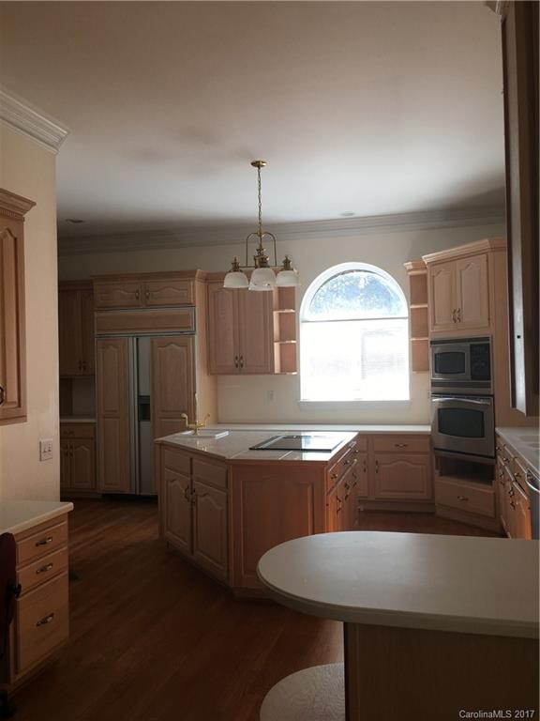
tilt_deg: +1.3
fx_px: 603
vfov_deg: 61.7
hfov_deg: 48.2
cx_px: 270
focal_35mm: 29
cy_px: 360
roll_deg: +0.5
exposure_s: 1/60
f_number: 2.2
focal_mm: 4.15
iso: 25
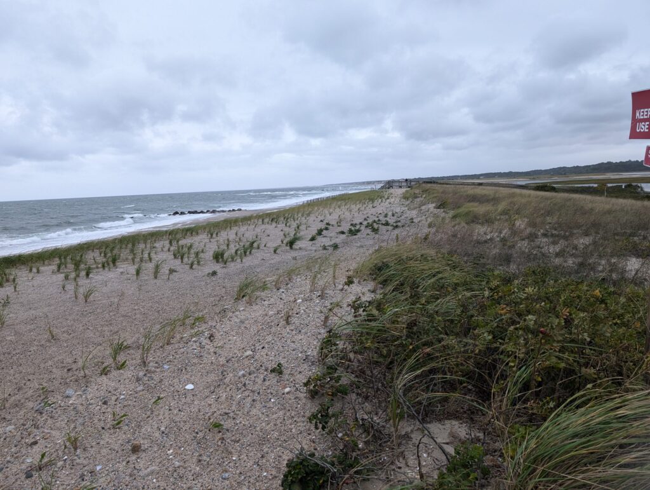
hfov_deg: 71.5
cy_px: 245
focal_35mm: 24
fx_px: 451
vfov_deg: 56.9
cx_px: 325
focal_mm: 6.9
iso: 123
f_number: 1.68
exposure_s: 1/64.2
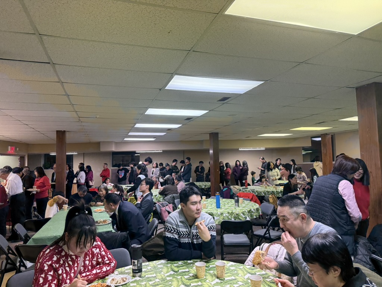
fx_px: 265
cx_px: 191
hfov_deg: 71.6
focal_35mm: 24
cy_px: 144
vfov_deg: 56.8
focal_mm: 6.76
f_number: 1.78
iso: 400
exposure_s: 1/120
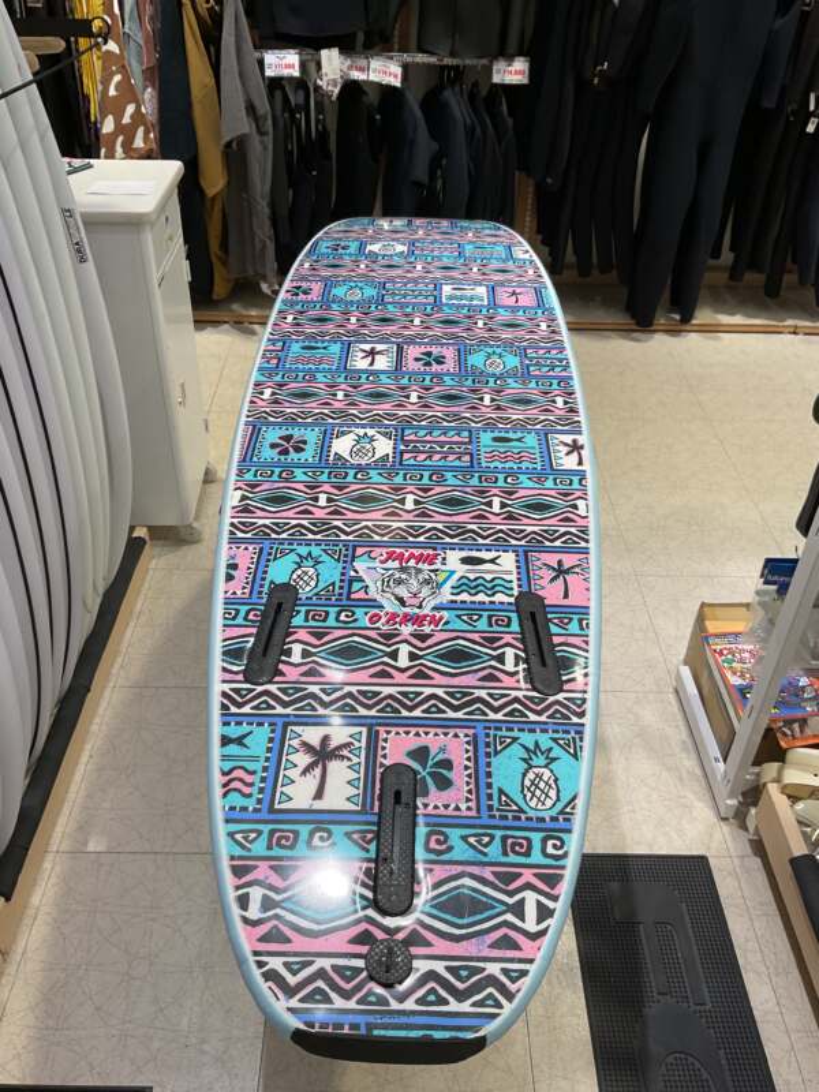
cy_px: 546
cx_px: 410
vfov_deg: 61.7
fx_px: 915
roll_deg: -0.9
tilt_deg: -37.2
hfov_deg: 48.2
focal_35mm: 29
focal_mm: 3
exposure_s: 1/120
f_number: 1.8
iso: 40
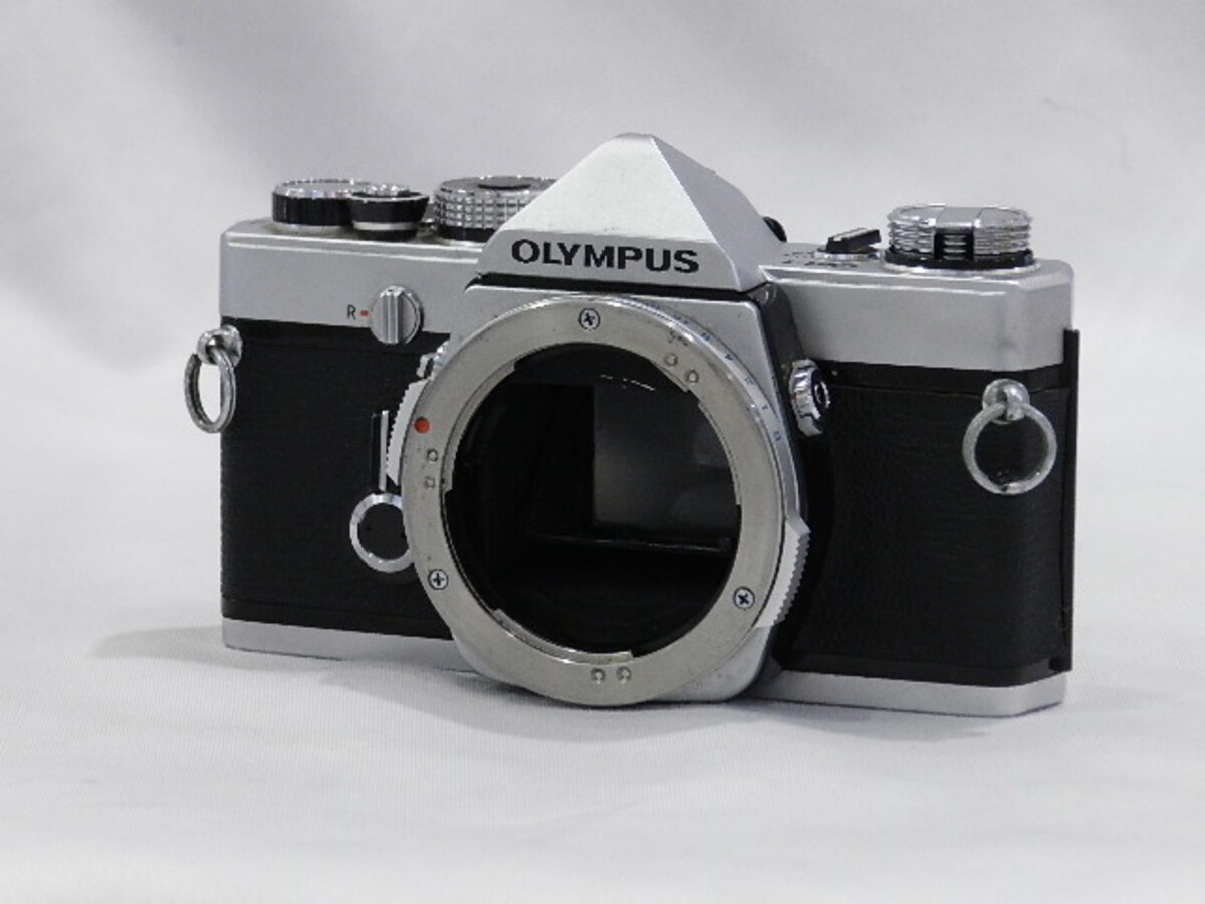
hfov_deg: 12.3
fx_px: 5570
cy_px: 452
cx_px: 602
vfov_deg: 9.3
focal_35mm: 160
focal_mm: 28.4
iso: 800
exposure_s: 1/50
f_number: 5.3
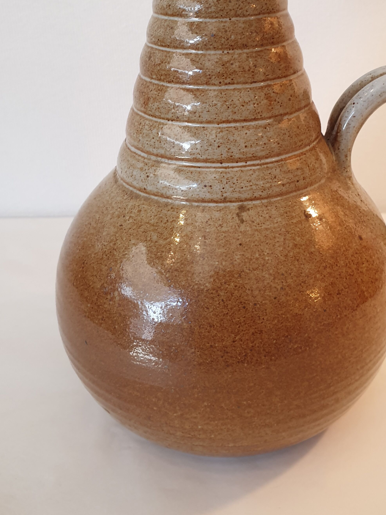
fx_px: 595
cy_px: 138
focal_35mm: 40
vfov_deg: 45.4
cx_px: 240
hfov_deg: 35.8
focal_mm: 4.3
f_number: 2.4
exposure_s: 1/50
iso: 125
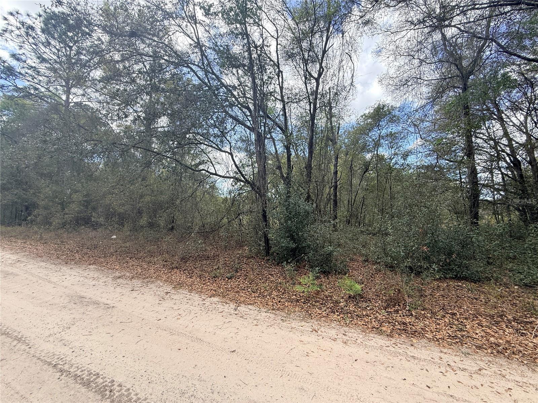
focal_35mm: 14
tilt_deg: +3.5
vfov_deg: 85.7
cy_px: 202
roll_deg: -1.2
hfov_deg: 102.1
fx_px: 218
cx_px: 269
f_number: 2.2
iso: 64
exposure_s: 1/393
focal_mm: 2.22
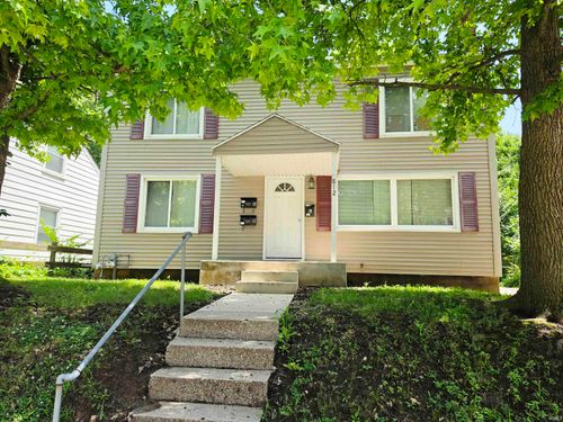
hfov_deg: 73.9
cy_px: 211
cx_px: 282
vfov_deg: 58.9
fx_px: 374
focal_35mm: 23
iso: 64
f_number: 1.4
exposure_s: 1/3647
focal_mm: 6.5
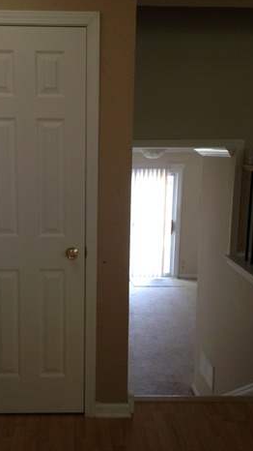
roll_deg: -1.7
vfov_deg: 54.0
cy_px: 220
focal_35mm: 37
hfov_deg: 31.7
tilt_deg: -10.6
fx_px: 441
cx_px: 84
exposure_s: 1/20
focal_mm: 4.12
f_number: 2.4
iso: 100
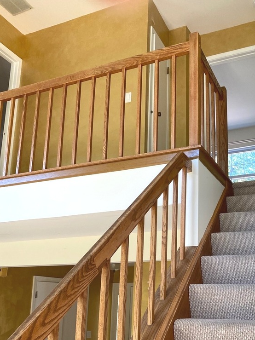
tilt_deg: +12.4
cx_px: 184
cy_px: 226
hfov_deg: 37.0
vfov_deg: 48.2
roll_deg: -0.9
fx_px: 373
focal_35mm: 38
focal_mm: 4.25
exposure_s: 1/121
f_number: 1.8
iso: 125
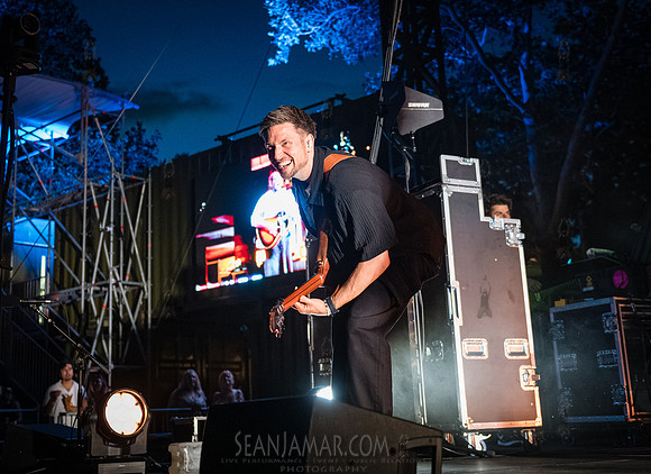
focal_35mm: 48
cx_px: 290
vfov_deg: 29.5
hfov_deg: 39.9
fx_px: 895
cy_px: 176
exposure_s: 1/320
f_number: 2.8
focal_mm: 36
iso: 10000
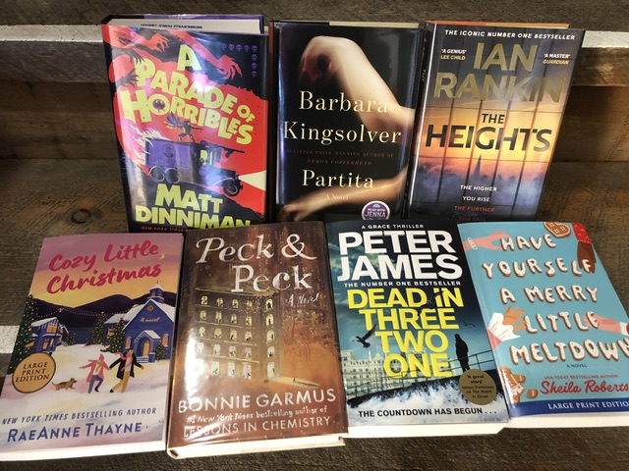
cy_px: 236
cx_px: 314
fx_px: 509
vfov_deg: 49.7
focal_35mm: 28
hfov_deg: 63.4
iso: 100
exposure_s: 1/13
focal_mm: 3.99
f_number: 1.8
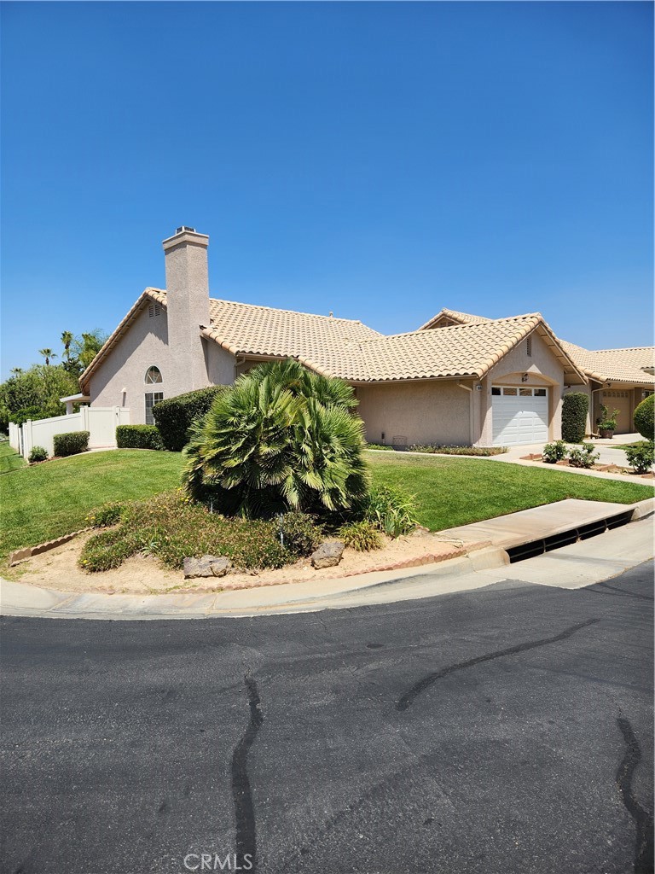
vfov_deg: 73.9
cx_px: 328
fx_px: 580
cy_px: 437
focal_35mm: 23
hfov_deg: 58.9
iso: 20
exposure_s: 1/1677
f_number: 1.8
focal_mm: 5.4
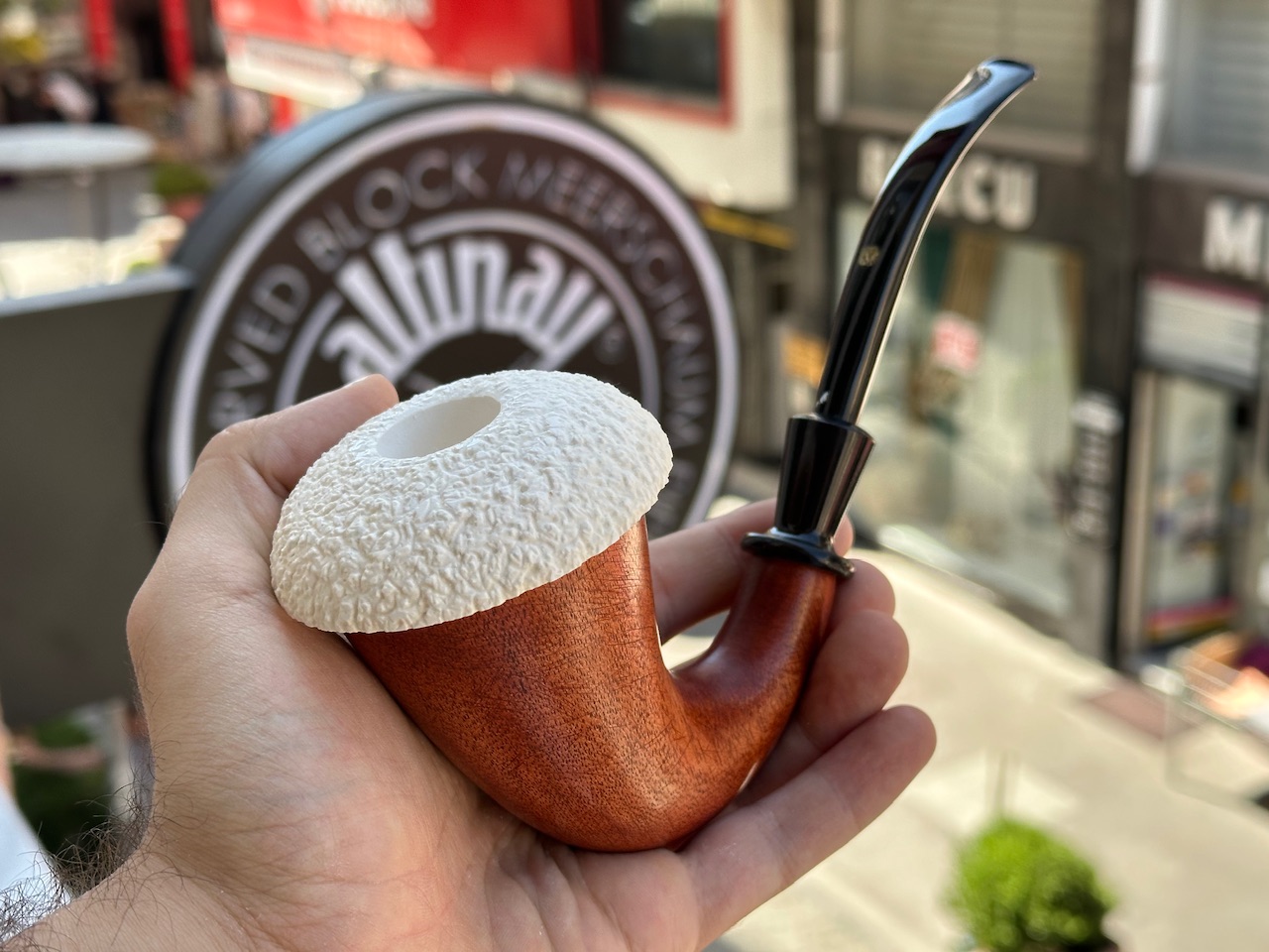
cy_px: 476
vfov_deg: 30.3
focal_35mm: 48
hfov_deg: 39.7
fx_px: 1760
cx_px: 634
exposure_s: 1/642
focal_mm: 6.86
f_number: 1.78
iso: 64
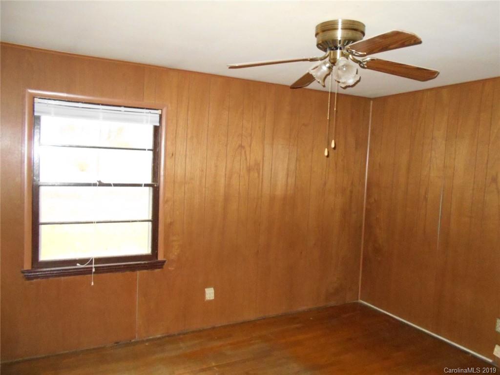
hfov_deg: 67.3
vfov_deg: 53.1
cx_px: 250
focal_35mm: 26
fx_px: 376
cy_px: 188
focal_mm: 4.6
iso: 900
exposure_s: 1/25
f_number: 3.2
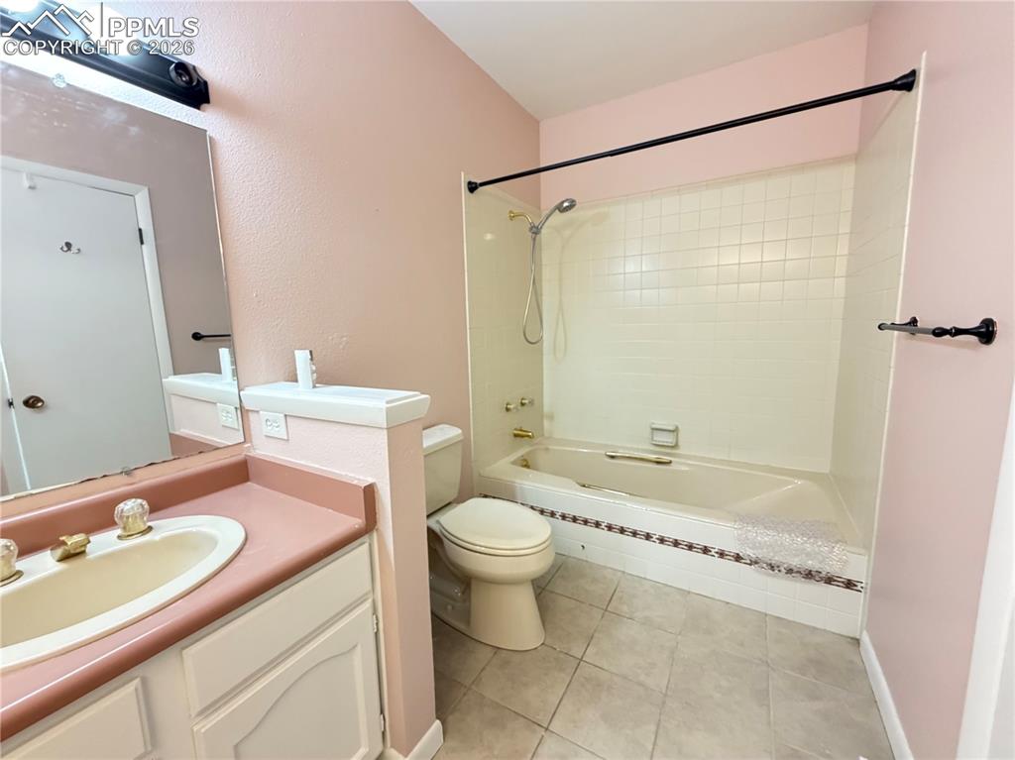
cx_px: 508
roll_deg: +2.0
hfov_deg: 102.1
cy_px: 380
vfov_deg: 85.6
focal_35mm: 14
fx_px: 410
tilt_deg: -7.2
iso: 500
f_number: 2.2
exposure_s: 1/60
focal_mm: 2.22
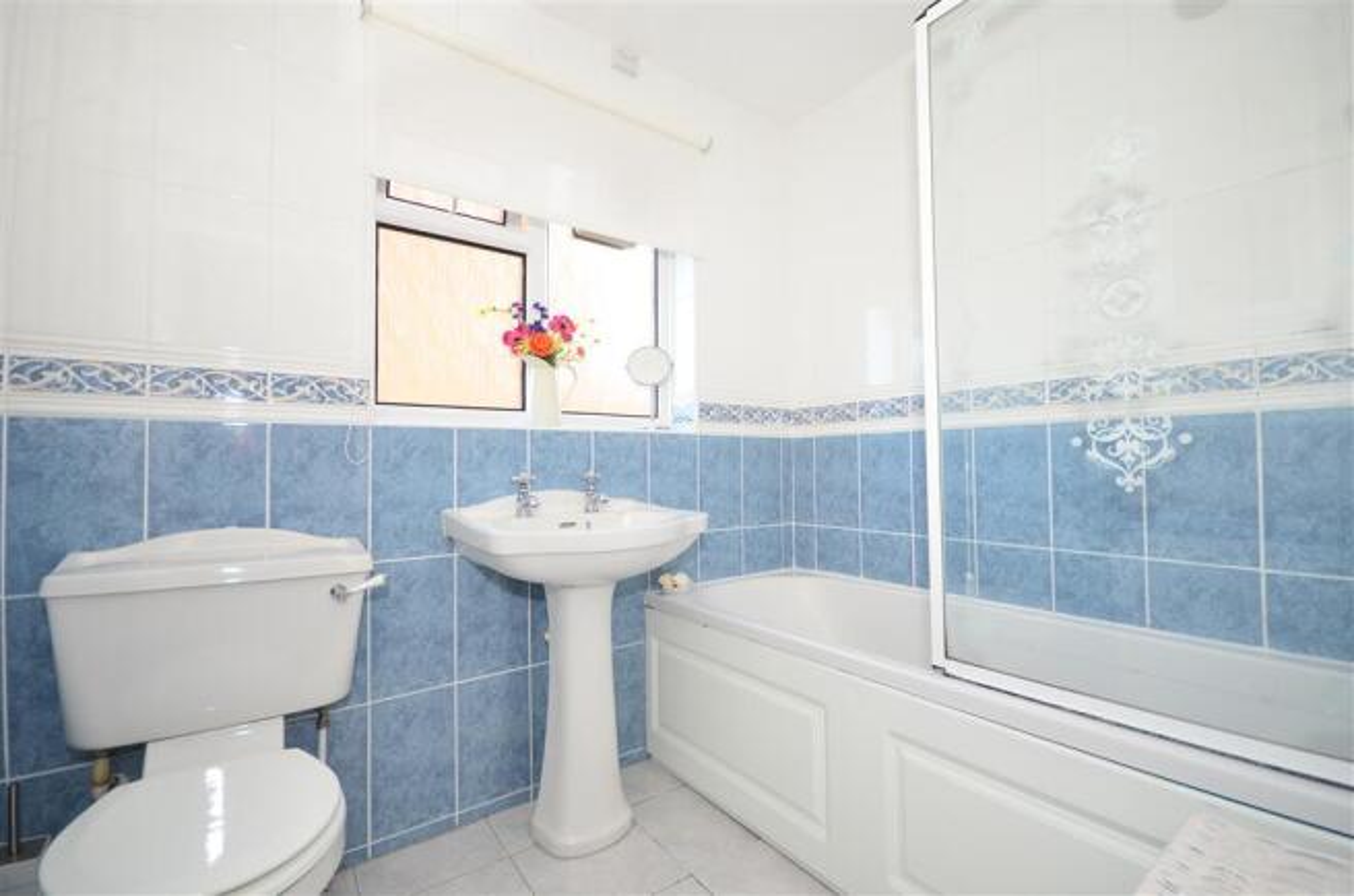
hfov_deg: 100.5
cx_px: 677
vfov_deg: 77.0
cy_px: 448
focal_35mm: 15
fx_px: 563
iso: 200
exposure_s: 1/30
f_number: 5
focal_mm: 10
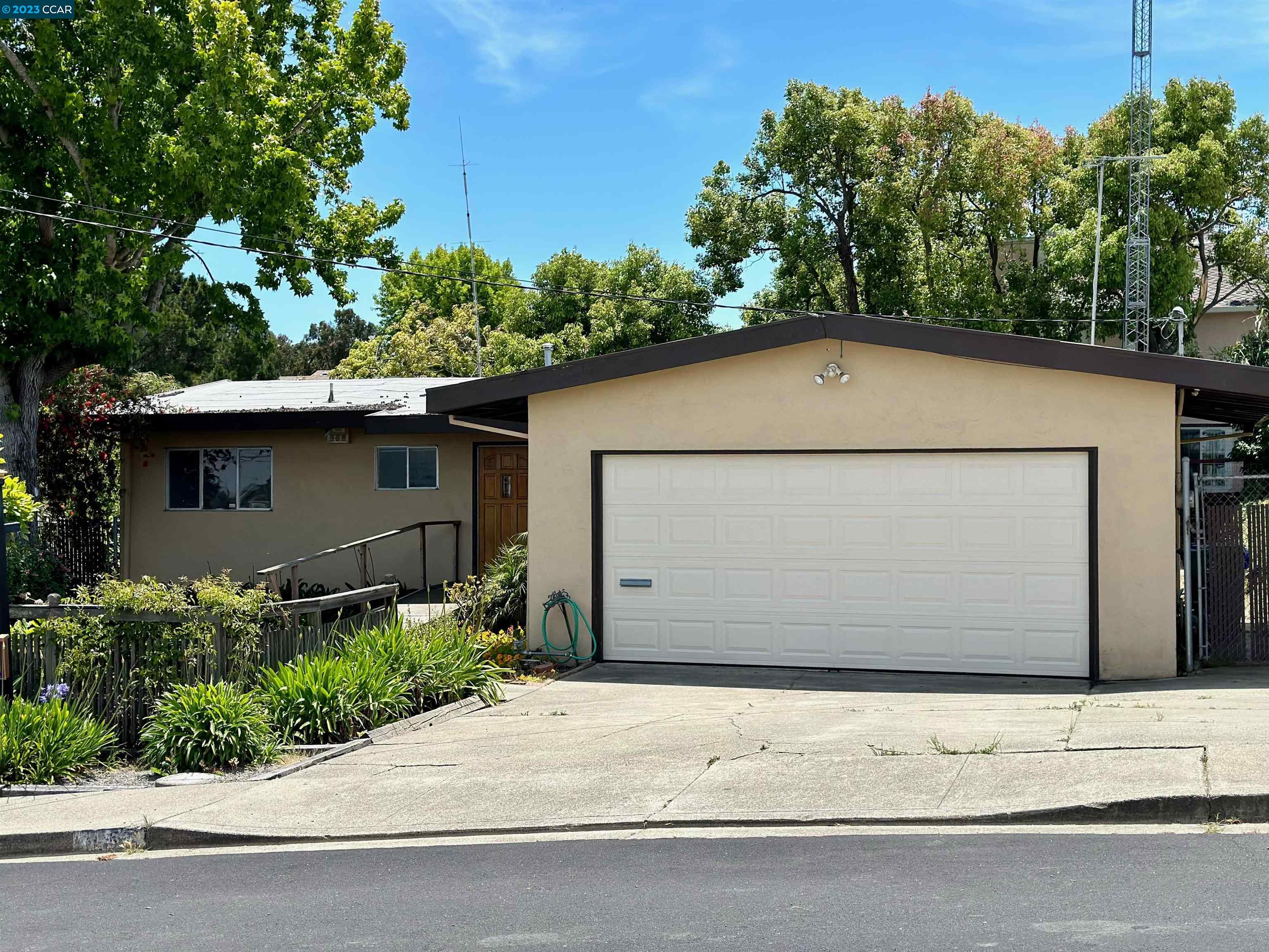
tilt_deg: -1.0
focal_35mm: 48
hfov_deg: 39.7
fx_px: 1760
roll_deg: +0.2
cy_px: 476
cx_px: 634
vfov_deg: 30.3
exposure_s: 1/5000
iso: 100
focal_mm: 6.86
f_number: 1.78
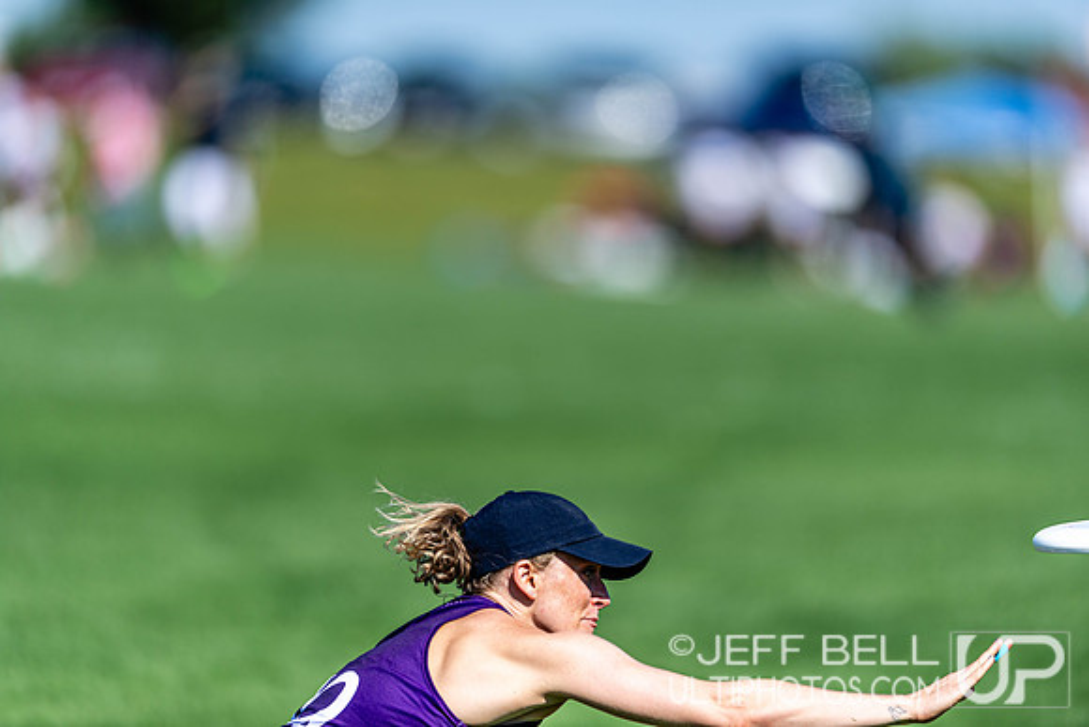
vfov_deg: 3.4
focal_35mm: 400
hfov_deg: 5.2
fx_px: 12102
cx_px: 544
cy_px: 364
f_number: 2.8
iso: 100
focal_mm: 400
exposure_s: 1/2500
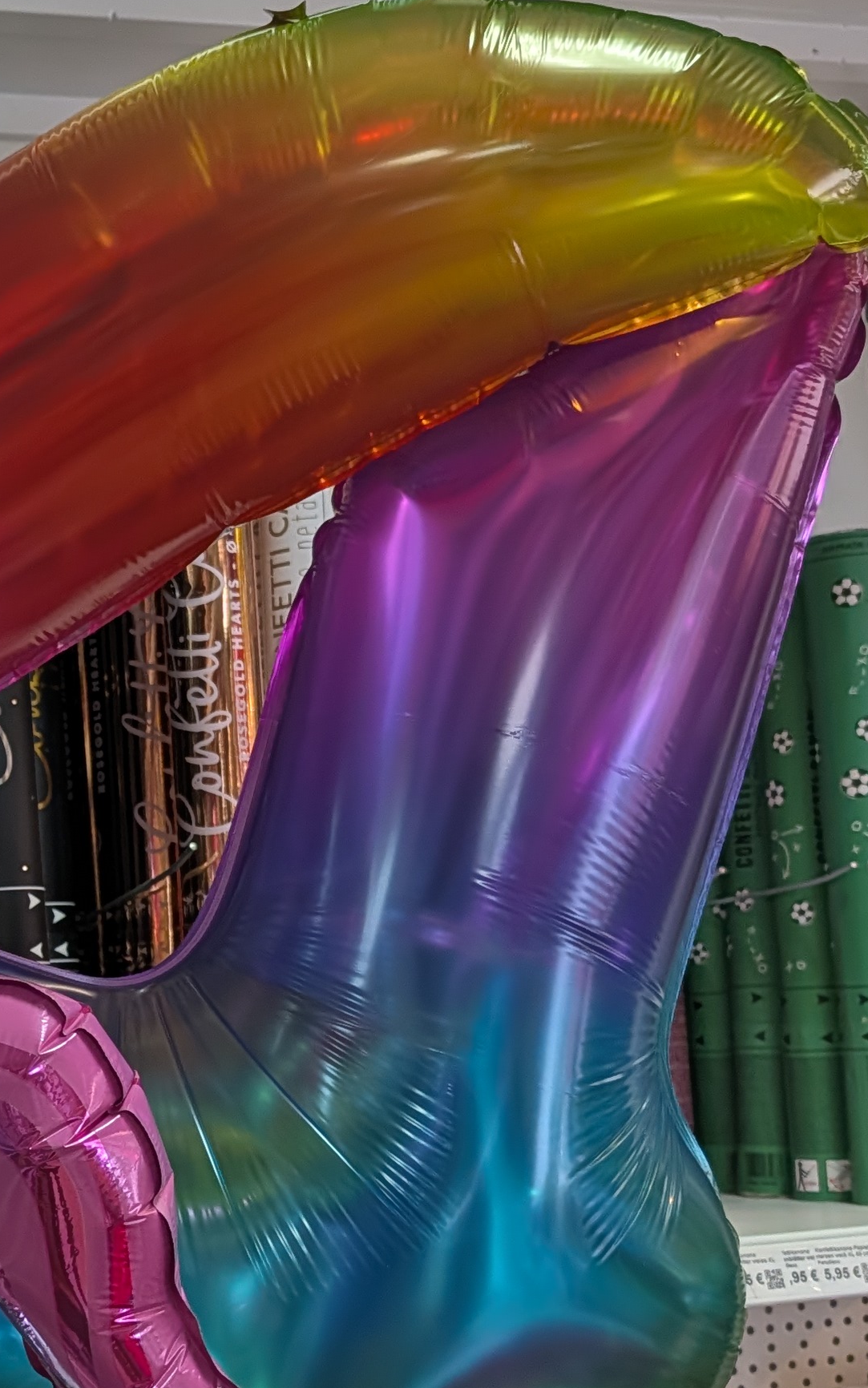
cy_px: 918
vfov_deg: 33.7
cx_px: -229
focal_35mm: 60
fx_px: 2270
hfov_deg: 20.0
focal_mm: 6.9
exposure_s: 1/100
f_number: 1.68
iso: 38
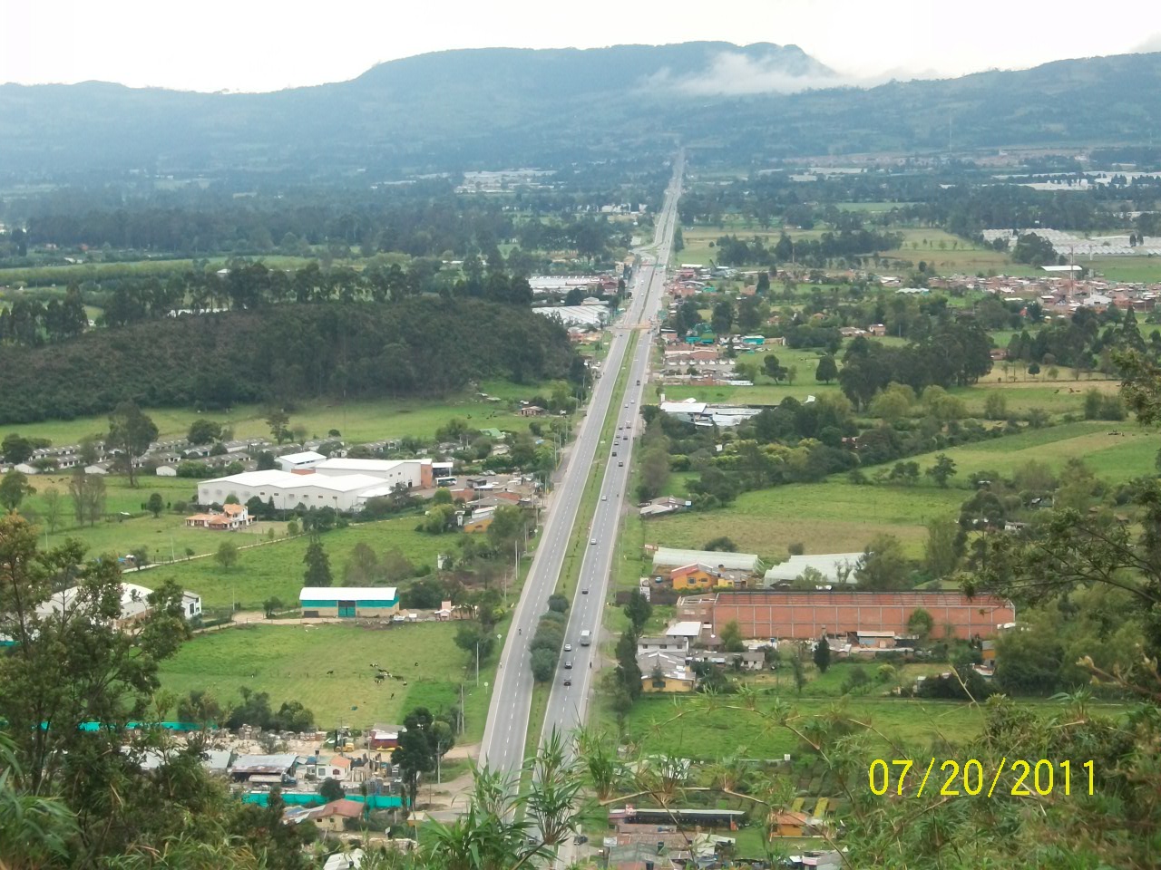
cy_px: 435
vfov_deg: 18.0
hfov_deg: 23.8
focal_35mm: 82
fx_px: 2750
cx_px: 580
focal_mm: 13.7
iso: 80
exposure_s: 1/100
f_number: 4.6
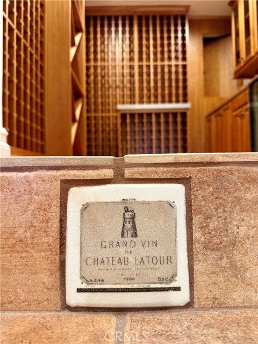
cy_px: 172
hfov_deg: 56.8
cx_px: 129
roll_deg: +0.1
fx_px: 239
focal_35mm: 24
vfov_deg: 71.6
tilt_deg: +0.8
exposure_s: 1/60
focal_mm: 6.76
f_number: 1.78
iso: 250
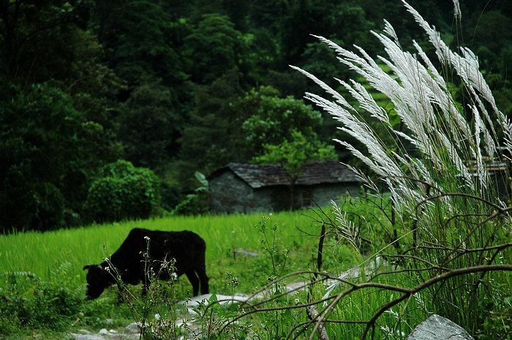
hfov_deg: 21.9
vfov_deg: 14.7
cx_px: 256
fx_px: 1321
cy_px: 170
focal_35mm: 93
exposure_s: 1/800
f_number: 5.6
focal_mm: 62
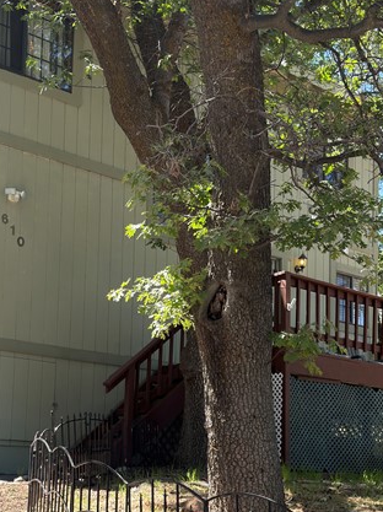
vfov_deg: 32.2
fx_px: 872
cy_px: 379
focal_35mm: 59
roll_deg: -0.8
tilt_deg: +7.0
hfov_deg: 24.8
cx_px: 190
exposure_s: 1/650
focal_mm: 6.76
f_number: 1.78
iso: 64
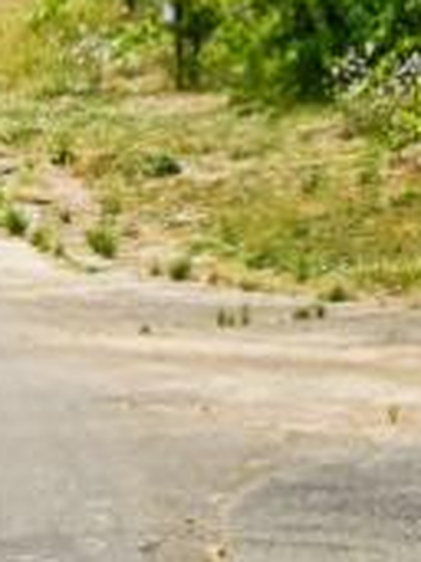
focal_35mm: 219
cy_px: -207
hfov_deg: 6.6
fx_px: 3556
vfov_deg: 8.9
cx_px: 868
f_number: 13
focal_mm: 26
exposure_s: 1/2500
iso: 1600
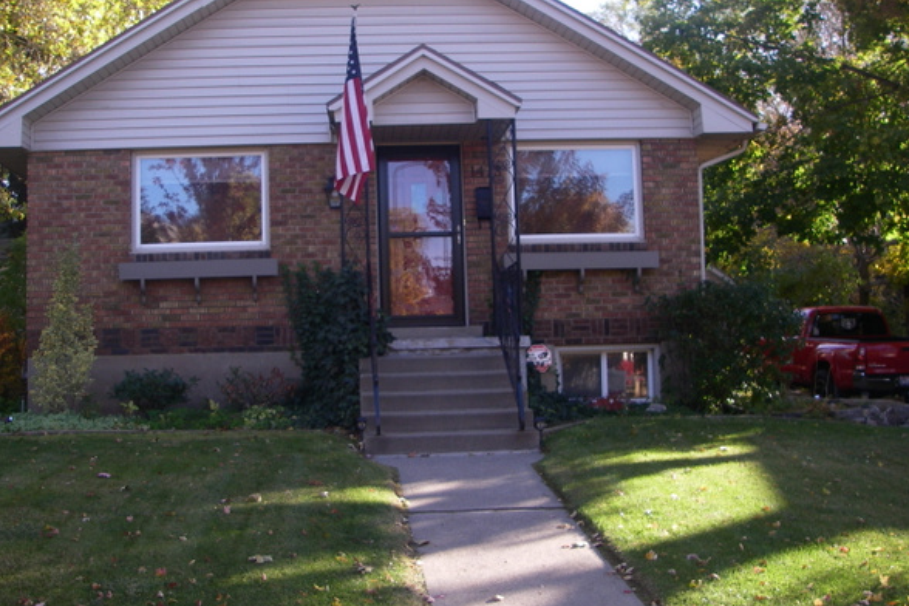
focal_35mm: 43
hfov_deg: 45.4
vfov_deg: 31.2
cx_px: 420
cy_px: 294
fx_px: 1086
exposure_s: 1/160
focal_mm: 6.3
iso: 80
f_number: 3.3
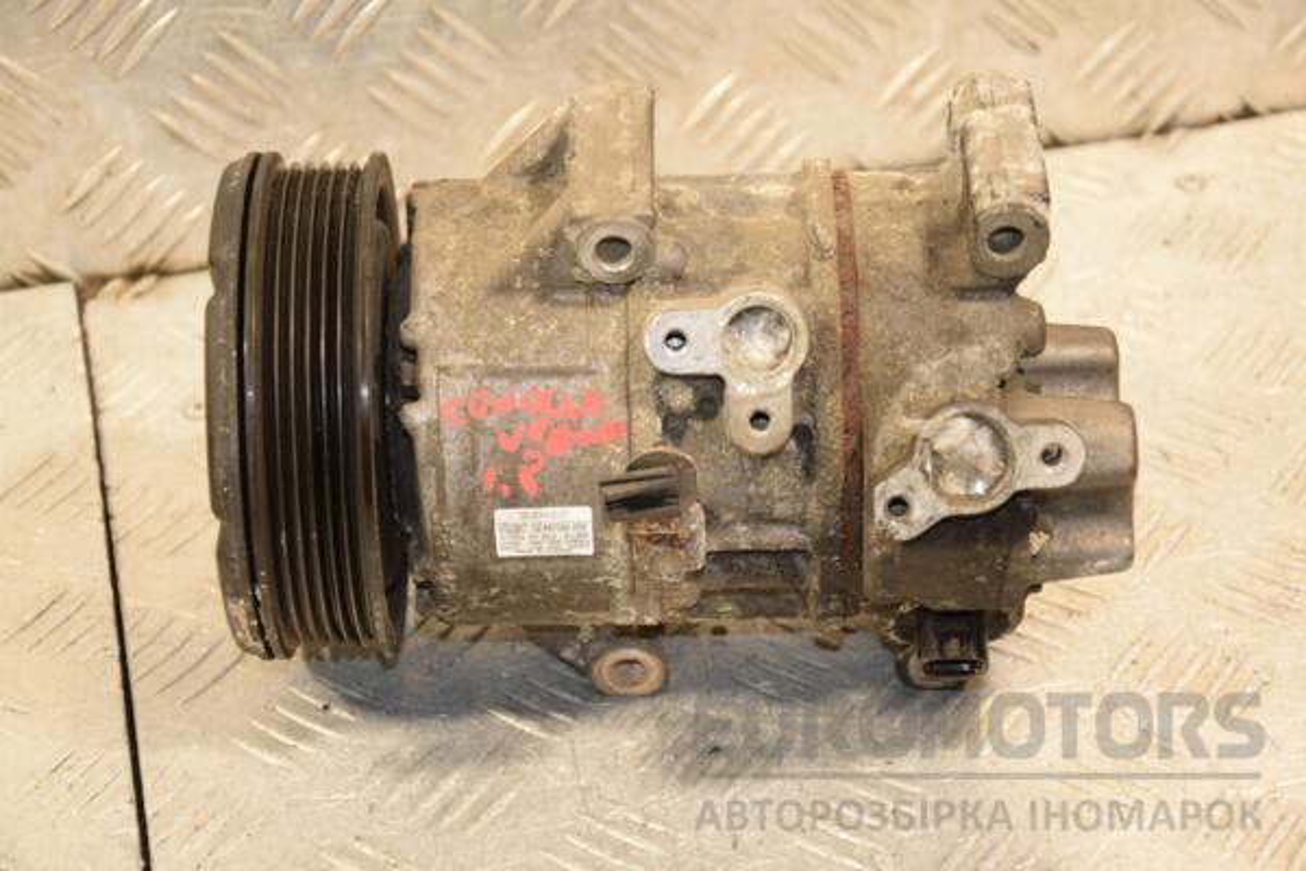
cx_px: 653
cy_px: 436
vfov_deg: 13.8
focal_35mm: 99
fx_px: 3591
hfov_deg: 20.6
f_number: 5.3
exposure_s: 1/125
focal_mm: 66
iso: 800
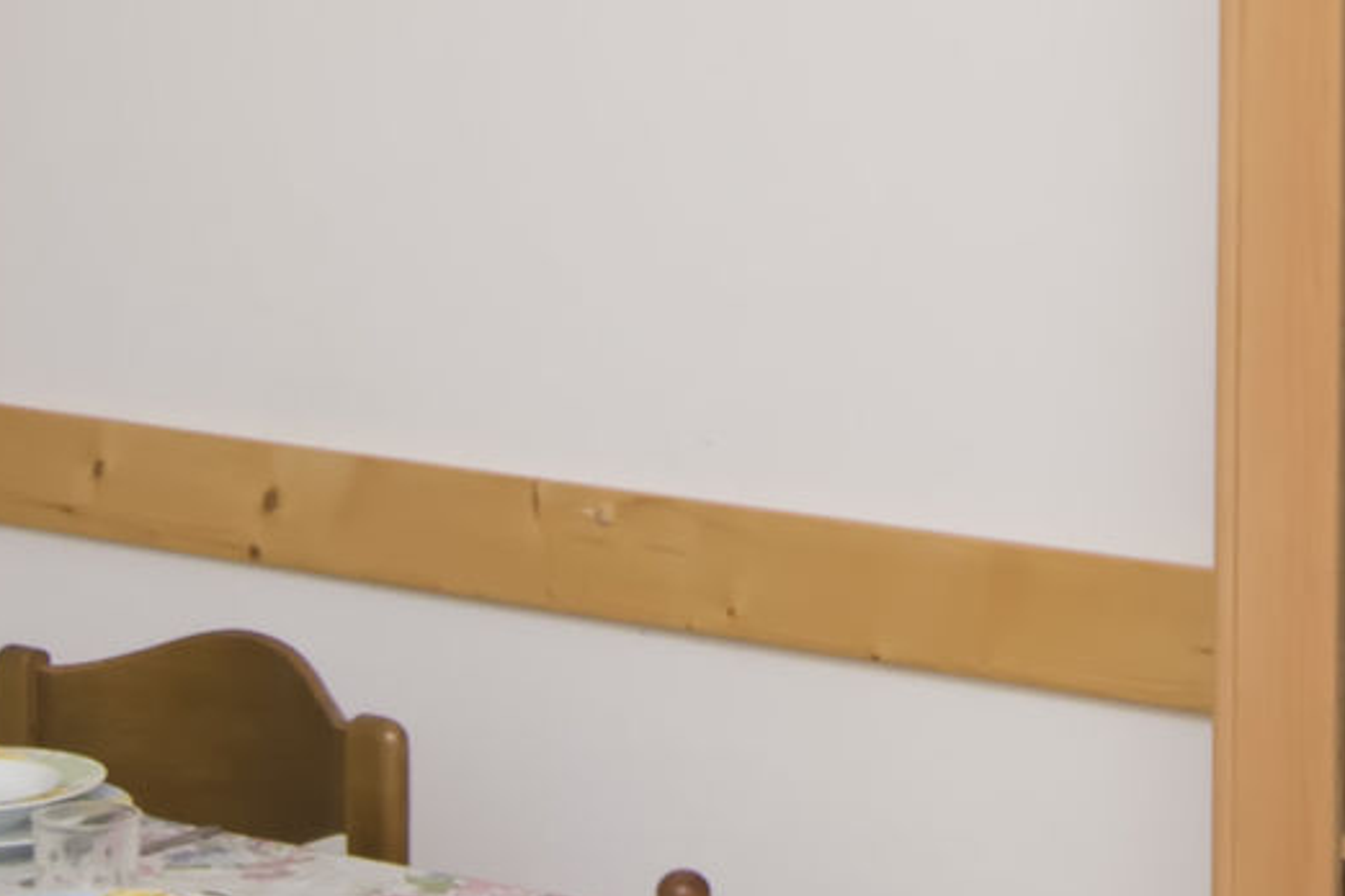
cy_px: -71
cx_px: 933
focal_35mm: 121
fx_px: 4508
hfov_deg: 16.9
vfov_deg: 11.2
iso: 200
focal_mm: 15
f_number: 5.6
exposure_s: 1/160
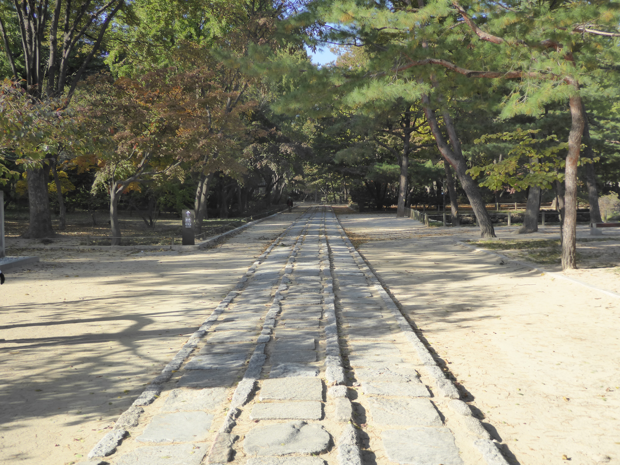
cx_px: 310
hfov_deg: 44.8
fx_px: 752
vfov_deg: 34.3
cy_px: 232
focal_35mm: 42
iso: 160
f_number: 3.8
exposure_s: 1/320
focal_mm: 7.2
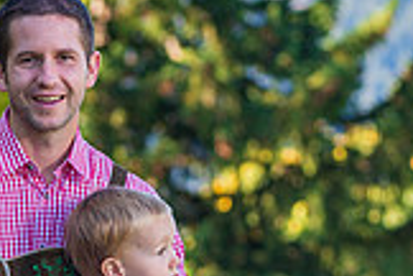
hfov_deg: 4.8
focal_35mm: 430
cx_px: 130
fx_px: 4933
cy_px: 341
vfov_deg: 3.2
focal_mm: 120
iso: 100
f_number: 4.5
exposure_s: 1/250
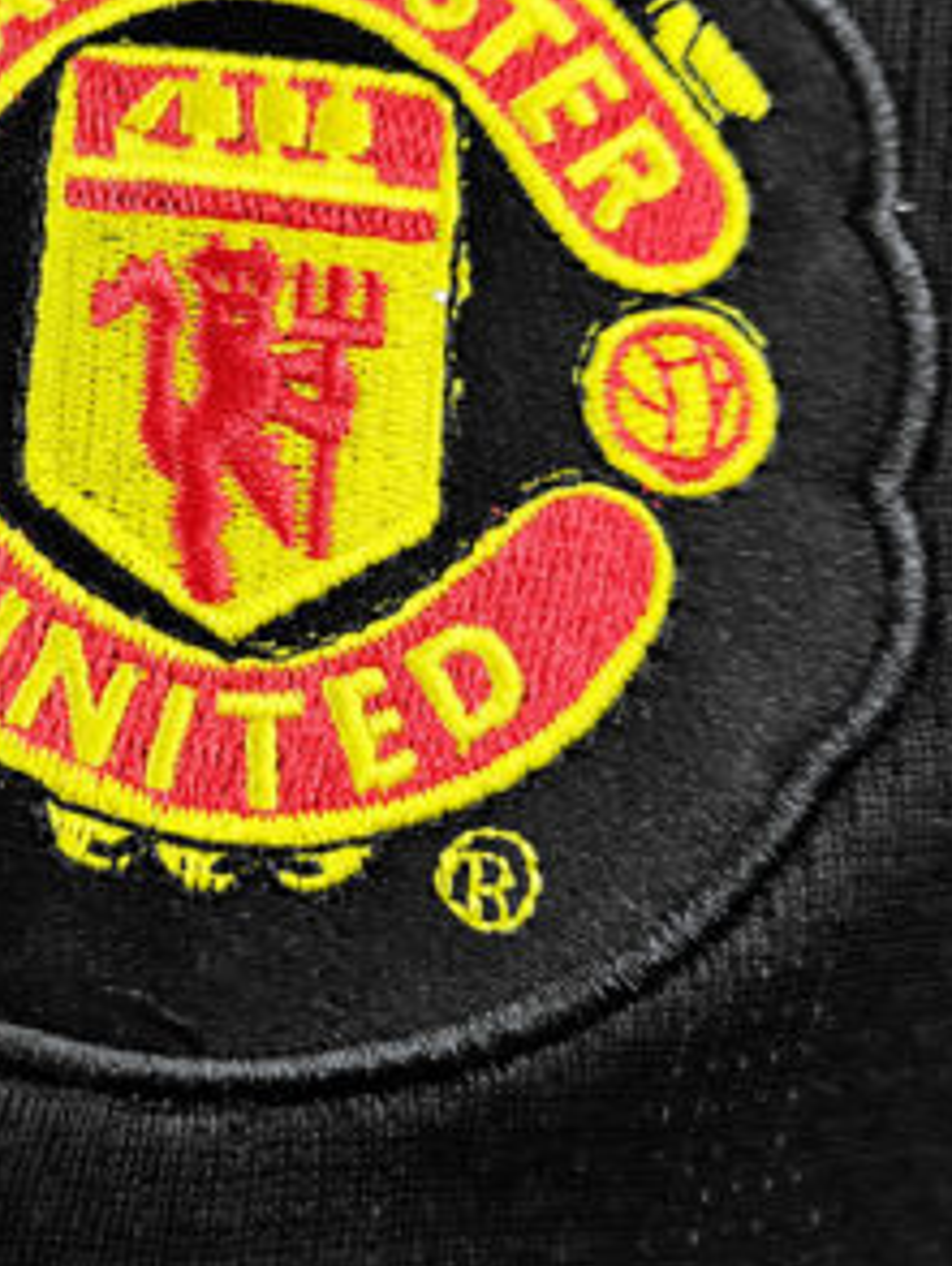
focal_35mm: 53
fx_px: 1941
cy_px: 413
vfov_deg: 35.8
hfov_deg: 26.6
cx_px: 95
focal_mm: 5.58
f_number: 1.8
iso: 320
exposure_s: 1/100
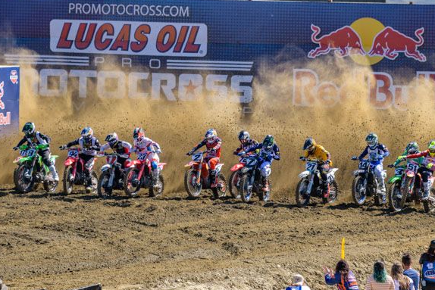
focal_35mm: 418
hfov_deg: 4.9
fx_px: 5052
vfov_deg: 3.3
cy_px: 74
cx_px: 219
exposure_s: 1/1600
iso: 140
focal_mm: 200
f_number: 4
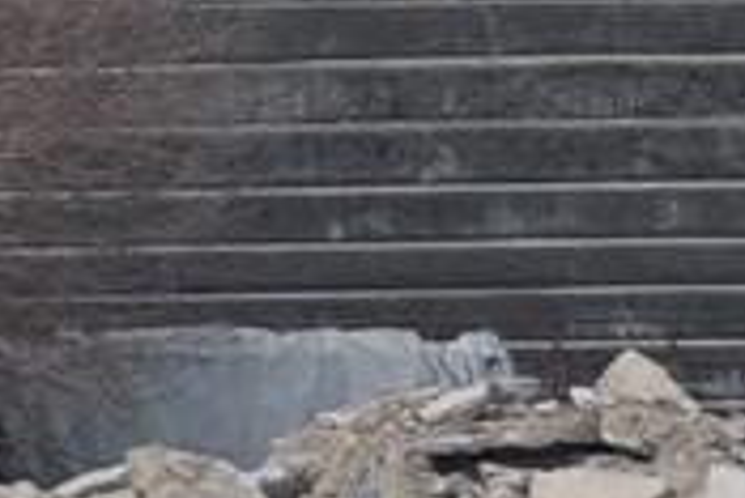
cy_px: 1256
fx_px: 14871
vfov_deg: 1.9
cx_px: -1332
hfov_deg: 2.8
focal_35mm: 718
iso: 80
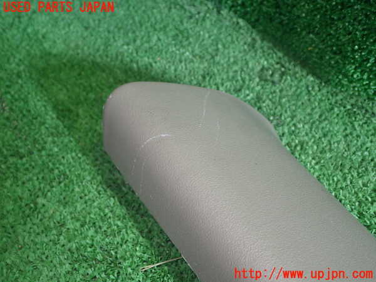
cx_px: 188
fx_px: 478
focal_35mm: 44
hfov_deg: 42.9
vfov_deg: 32.9
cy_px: 141
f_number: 2.9
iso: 400
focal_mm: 7.84
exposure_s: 1/40
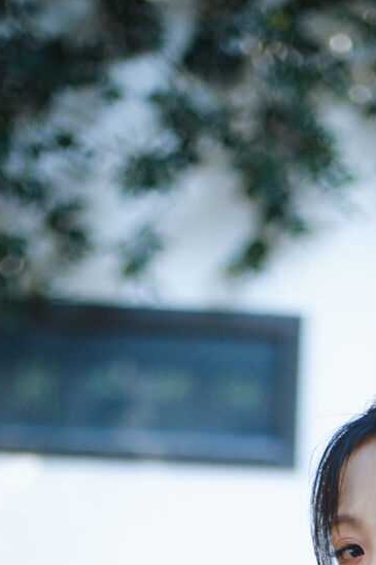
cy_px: 843
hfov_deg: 8.5
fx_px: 2524
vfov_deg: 12.2
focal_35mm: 161
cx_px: 242
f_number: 1.8
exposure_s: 1/200
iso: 125
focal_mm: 50
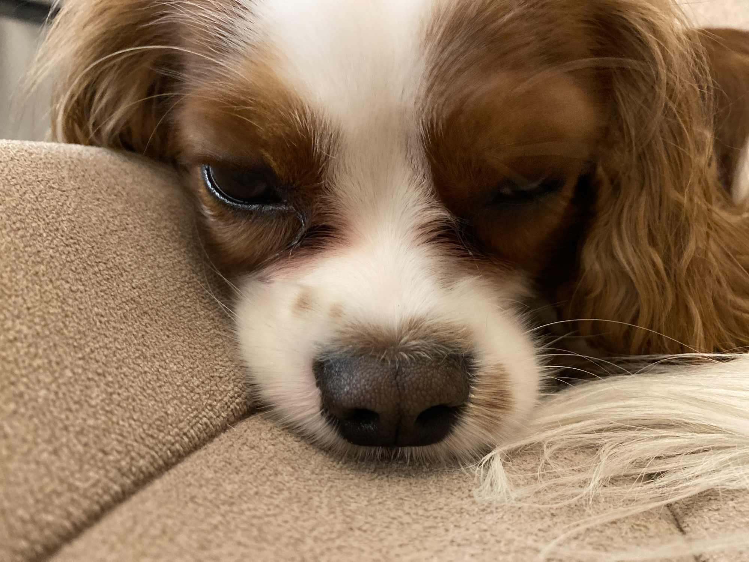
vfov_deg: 53.1
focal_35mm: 26
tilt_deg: -10.6
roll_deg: -0.3
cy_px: 281
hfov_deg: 67.3
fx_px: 563
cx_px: 374
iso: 500
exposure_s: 1/25
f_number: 1.8
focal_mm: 4.25
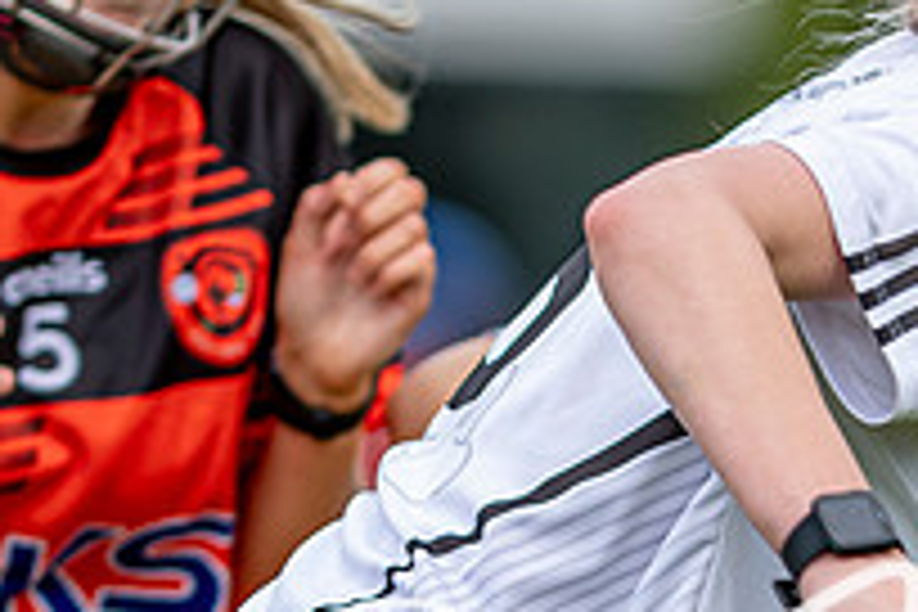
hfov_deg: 1.6
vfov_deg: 1.1
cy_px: 560
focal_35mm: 1282
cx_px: 495
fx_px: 32688
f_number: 2.8
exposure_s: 1/1000
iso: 100
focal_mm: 300
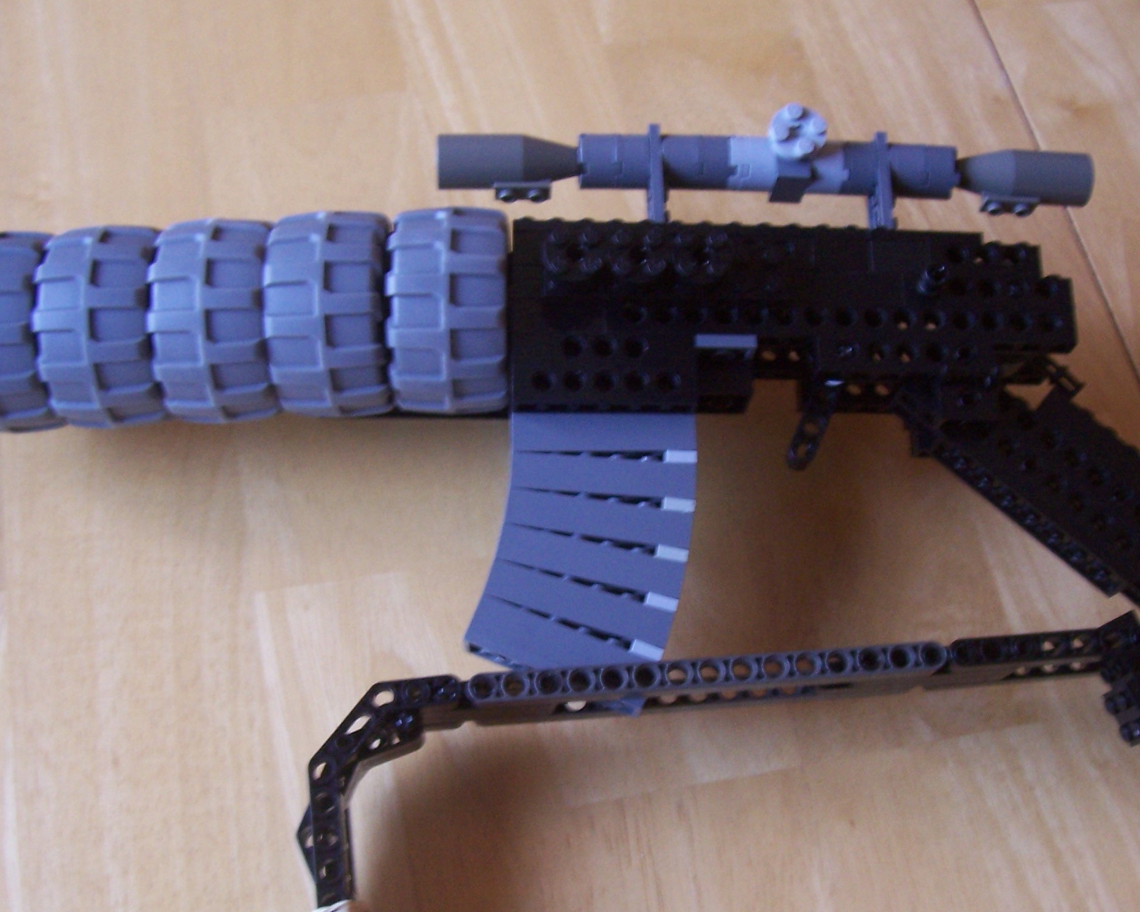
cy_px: 535
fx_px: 1552
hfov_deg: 40.3
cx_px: 562
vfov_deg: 32.7
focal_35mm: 46
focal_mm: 5.6
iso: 160
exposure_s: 1/15
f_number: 2.7
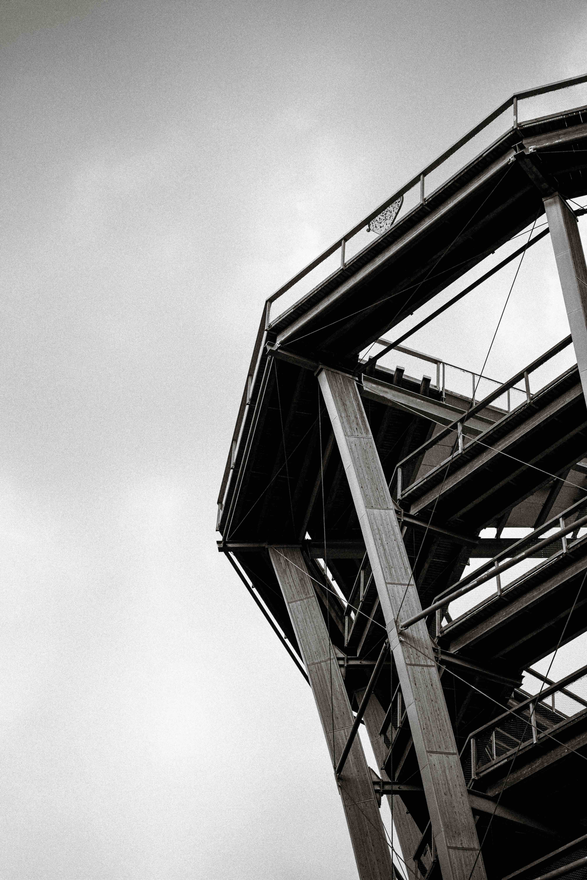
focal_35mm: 75
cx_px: 294
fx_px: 1834
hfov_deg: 18.2
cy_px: 440
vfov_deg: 27.0
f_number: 2.8
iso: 320
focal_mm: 75
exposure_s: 1/1600
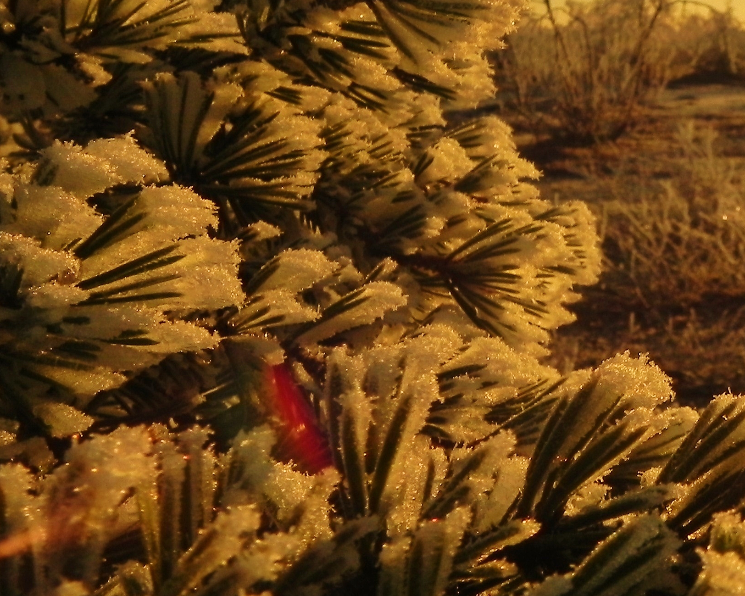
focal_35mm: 57
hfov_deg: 30.5
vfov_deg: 26.6
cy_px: 254
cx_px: 762
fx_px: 1257
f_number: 5
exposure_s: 1/2000
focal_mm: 4.6
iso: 160
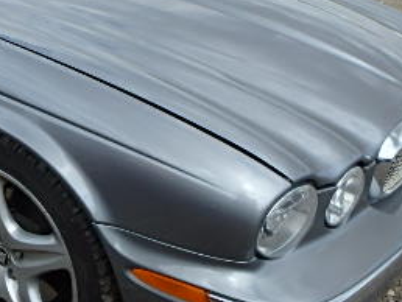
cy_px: 54
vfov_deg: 27.4
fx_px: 604
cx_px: 36
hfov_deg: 34.6
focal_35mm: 52
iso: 125
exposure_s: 1/800
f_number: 3.5
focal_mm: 3.7
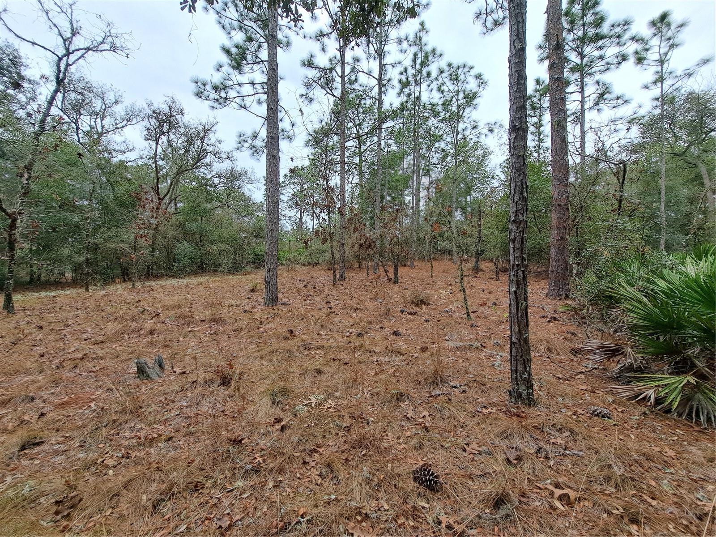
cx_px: 358
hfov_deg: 106.2
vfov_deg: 89.9
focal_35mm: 13
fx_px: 269
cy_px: 268
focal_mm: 1.74
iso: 50
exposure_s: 1/375
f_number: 2.2
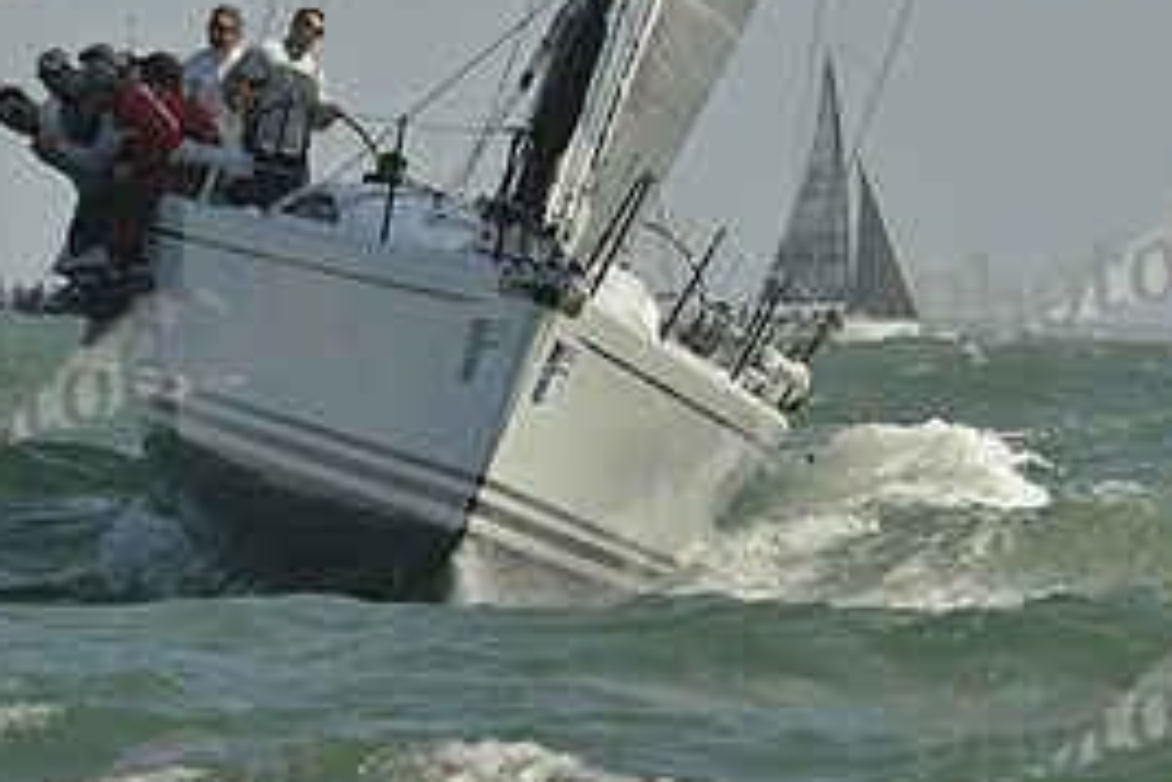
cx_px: 682
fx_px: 14104
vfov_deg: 3.2
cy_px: 85
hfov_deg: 4.8
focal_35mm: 433
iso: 280
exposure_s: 1/1250
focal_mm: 200
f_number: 9
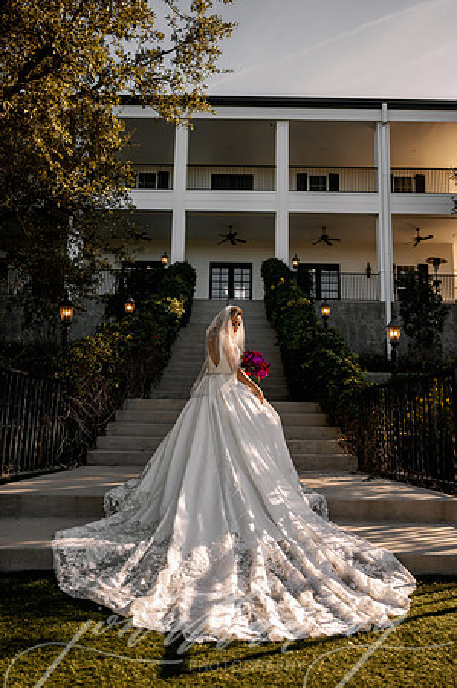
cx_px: 228
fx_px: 553
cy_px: 344
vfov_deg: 63.7
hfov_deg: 44.9
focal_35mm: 29
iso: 80
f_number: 2.8
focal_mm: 29
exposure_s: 1/800
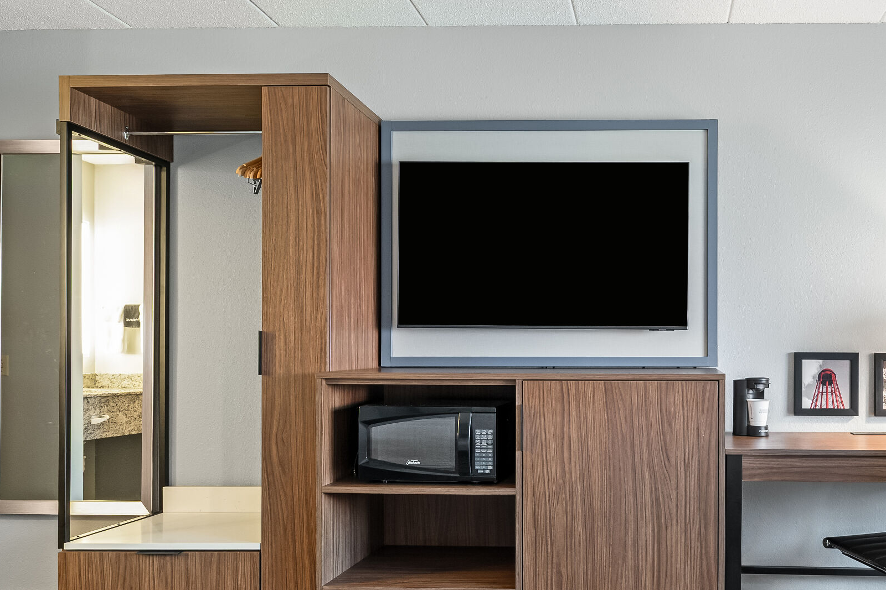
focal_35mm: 31
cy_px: 357
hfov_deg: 57.8
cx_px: 646
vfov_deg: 42.1
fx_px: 761
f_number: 8
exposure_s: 1.6
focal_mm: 16.5
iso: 400
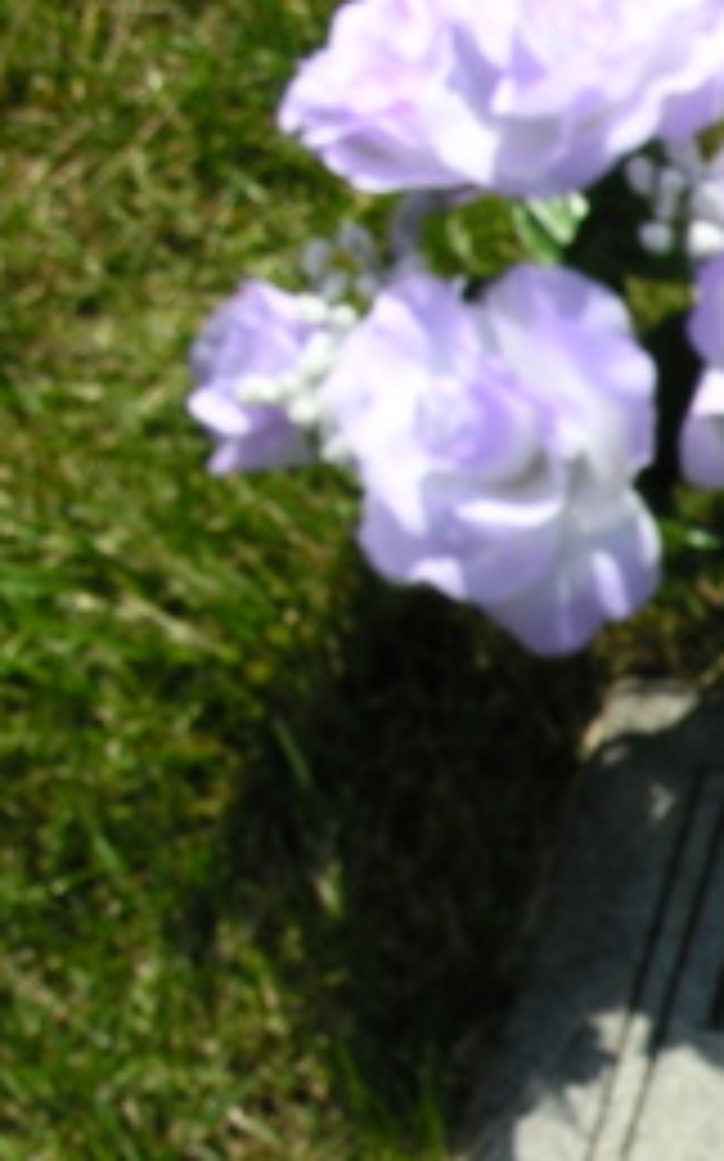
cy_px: 1076
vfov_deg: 10.9
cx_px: 1709
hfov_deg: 6.5
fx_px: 6068
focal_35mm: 192
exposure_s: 1/190
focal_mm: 15
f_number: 7.1
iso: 50
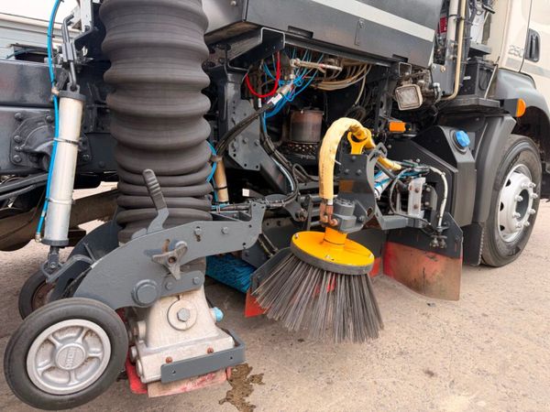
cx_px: 275
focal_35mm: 24
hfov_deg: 71.6
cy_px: 206
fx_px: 381
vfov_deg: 56.8
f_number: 1.78
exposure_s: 1/121
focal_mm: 6.76
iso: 80
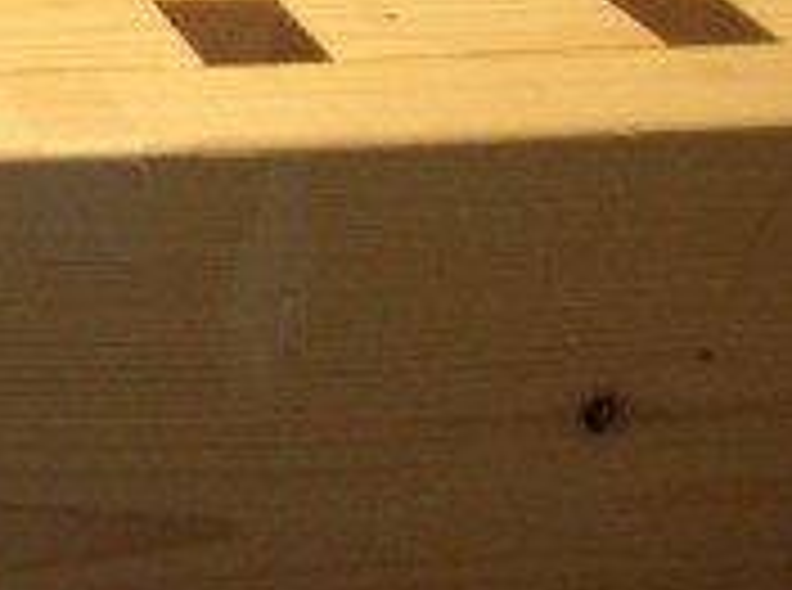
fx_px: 2647
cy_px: -257
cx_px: -538
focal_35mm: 116
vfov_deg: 12.2
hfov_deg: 15.2
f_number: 2.9
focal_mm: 5.7
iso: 200
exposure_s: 1/19.1
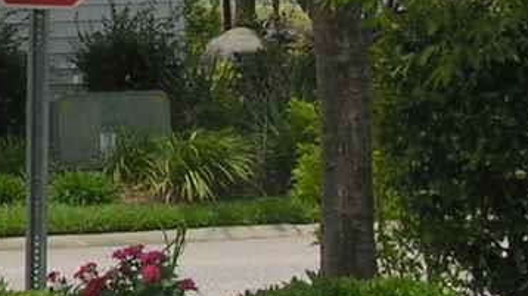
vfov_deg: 4.0
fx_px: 4184
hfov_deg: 6.8
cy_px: -323
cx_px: -795
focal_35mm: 299
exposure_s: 1/242
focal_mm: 12.3
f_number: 6.2
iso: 50
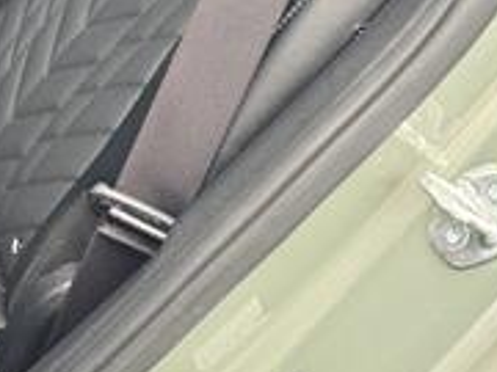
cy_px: -94
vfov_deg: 17.1
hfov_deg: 20.3
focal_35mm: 82
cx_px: -260
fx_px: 1177
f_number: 1.7
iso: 50
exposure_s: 1/182
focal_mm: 6.3
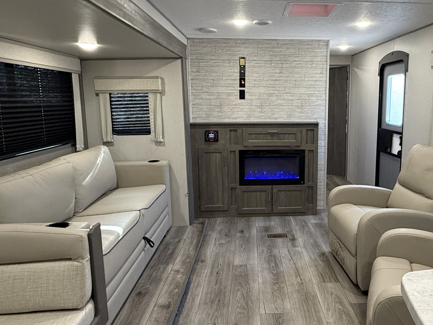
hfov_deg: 68.3
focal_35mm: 25
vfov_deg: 54.6
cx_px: 272
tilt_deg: -6.8
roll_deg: -0.6
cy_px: 138
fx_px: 313
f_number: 2.2
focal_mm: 2.22
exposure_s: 1/63
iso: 320
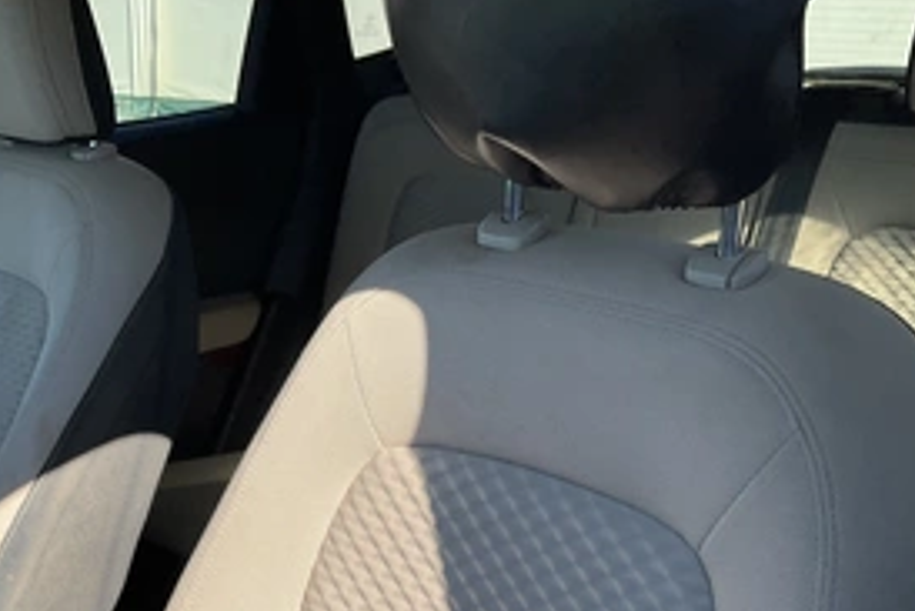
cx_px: 458
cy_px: 481
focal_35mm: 44
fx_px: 1119
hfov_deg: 44.5
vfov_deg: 29.9
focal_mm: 3
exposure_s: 1/593
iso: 25
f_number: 1.8
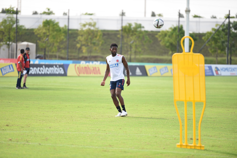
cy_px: 79
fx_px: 1317
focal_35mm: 200
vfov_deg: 6.9
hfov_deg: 10.3
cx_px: 118
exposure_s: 1/1000
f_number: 2.8
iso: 125
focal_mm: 200
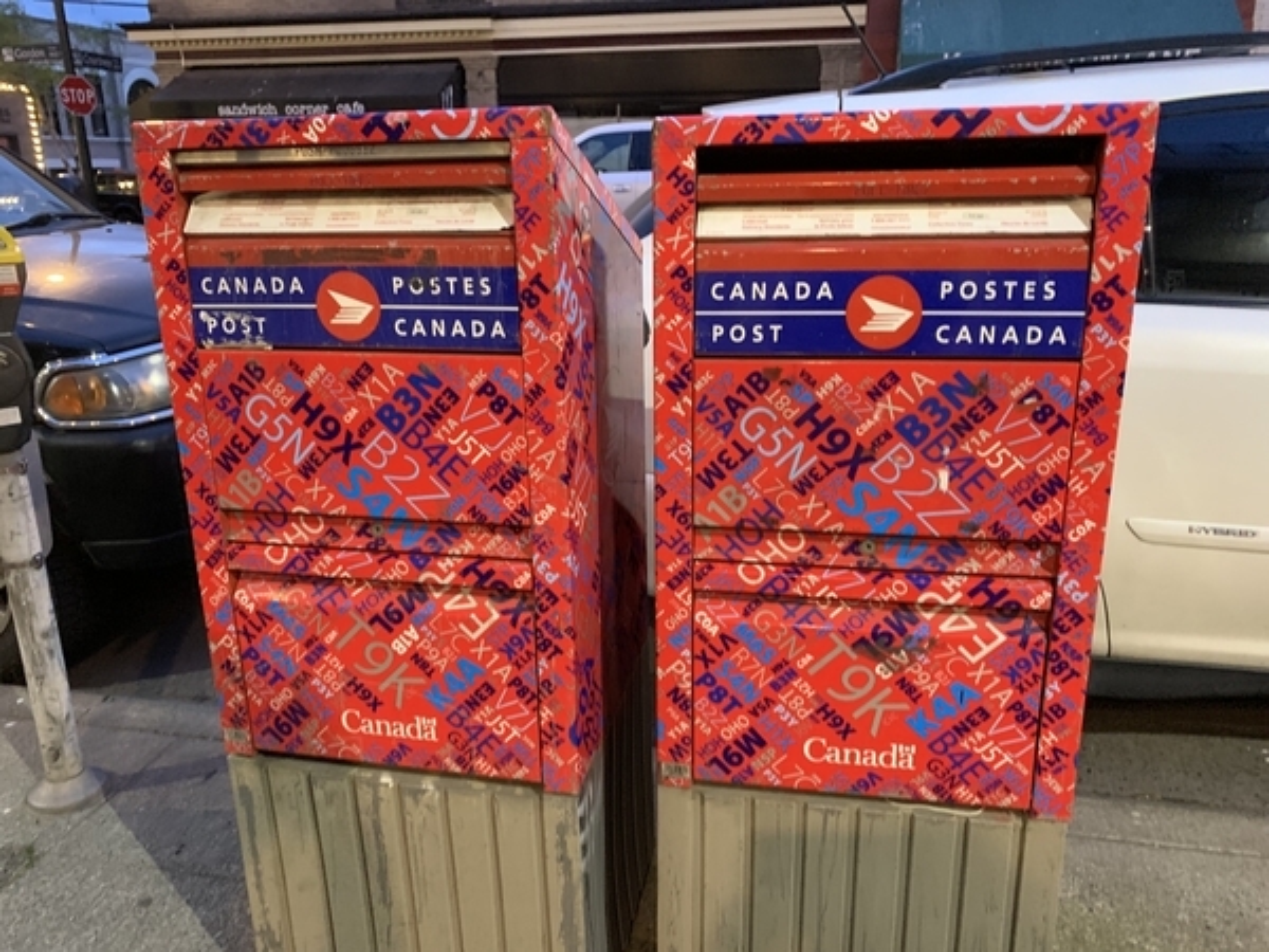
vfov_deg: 53.1
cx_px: 634
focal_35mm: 26
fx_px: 953
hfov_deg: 67.3
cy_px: 476
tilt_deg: -16.2
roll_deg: -0.1
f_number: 1.8
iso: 640
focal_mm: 4.25
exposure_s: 1/30
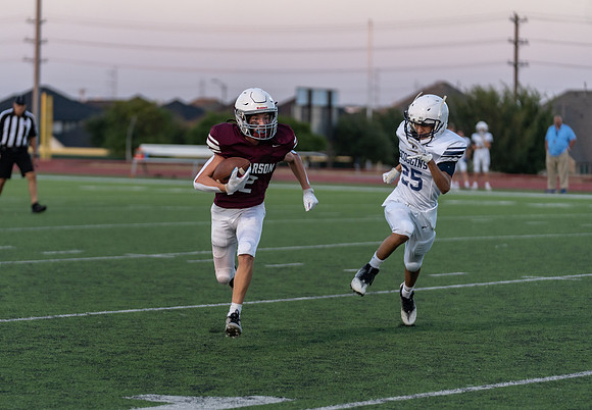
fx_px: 2560
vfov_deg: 9.2
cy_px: 236
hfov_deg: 13.2
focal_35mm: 154
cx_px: 237
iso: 640
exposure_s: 1/1250
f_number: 2.8
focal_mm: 130
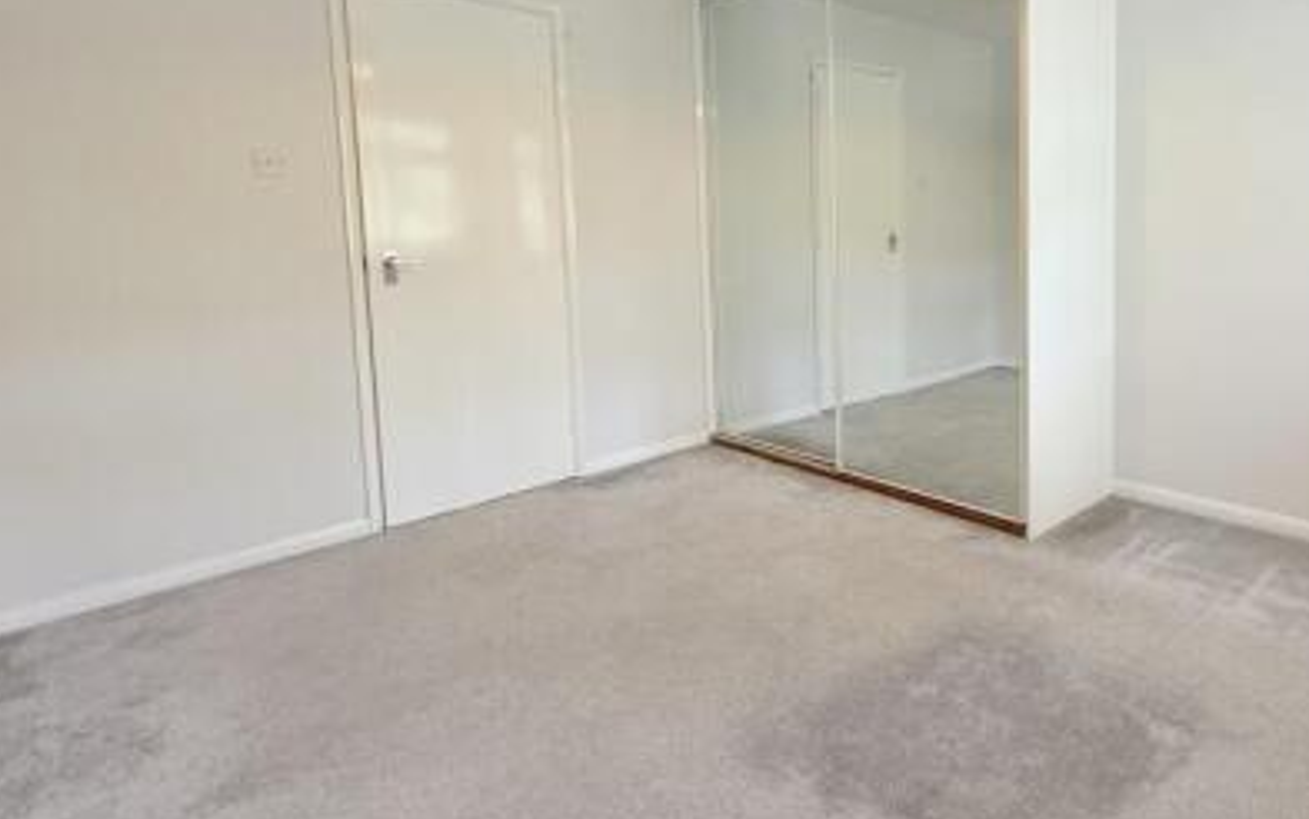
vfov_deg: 54.2
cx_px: 838
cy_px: 285
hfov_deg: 77.8
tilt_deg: -4.5
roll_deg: +0.9
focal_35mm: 22
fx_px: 785
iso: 320
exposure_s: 1/100
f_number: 2.2
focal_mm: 2.22
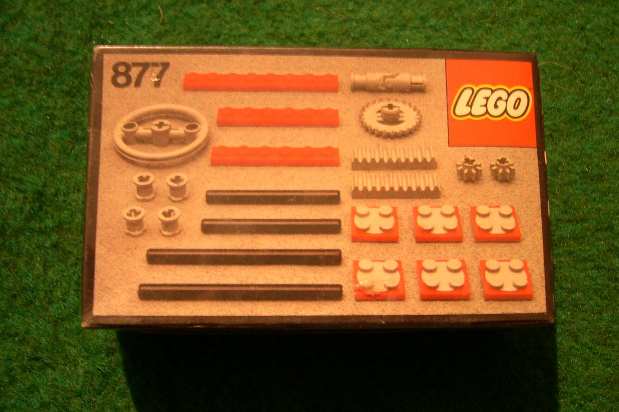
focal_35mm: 40
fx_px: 688
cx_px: 306
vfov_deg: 33.4
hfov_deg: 48.5
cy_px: 210
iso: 171
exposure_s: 1/5.1
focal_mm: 8
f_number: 2.8
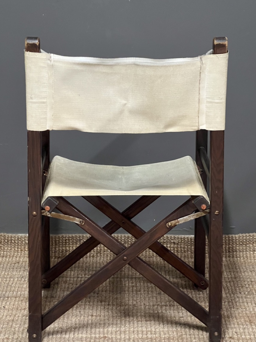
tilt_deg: -16.3
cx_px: 125
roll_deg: -0.2
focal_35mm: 86
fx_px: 848
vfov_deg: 22.7
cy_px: 187
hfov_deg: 17.2
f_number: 2.8
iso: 800
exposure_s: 1/34
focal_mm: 9
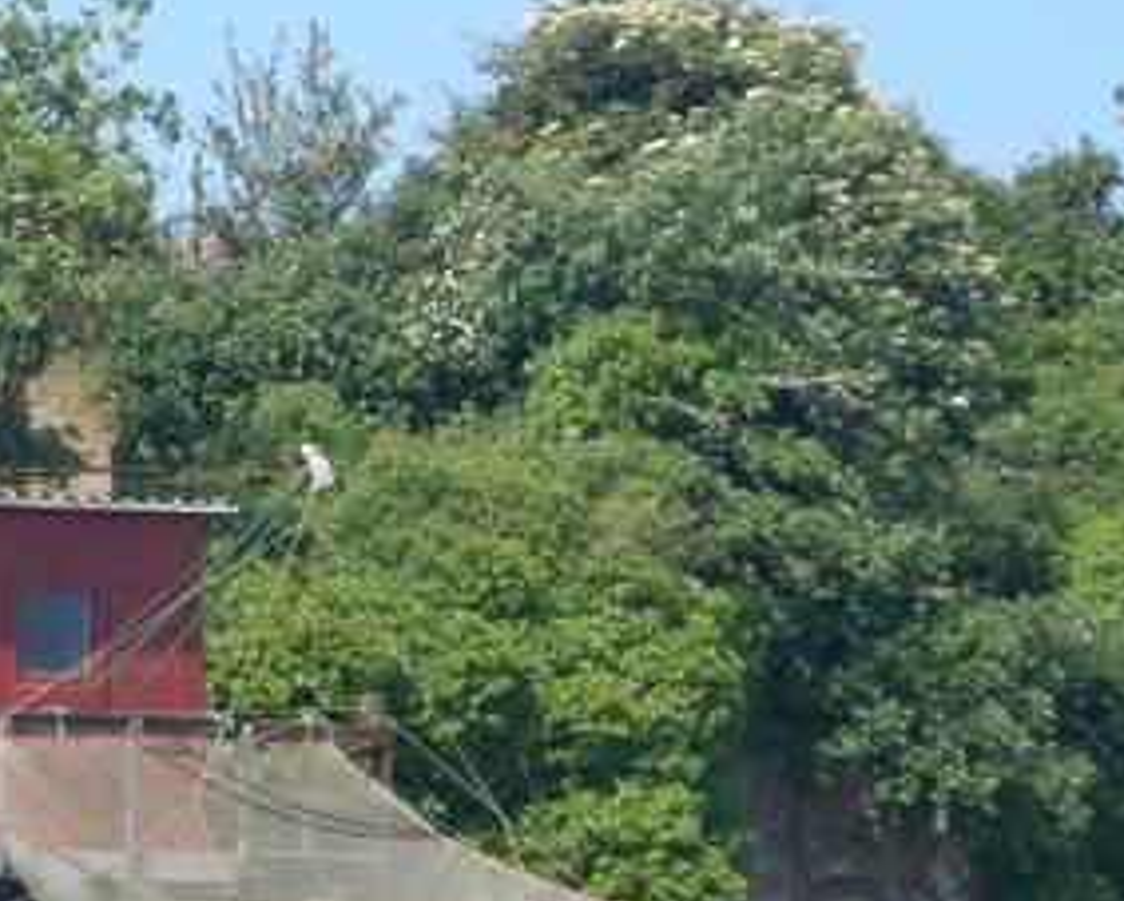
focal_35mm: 303
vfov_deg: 5.1
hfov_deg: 6.4
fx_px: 10090
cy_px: 603
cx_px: -48
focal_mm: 19.7
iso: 125
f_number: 4.8
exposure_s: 1/500
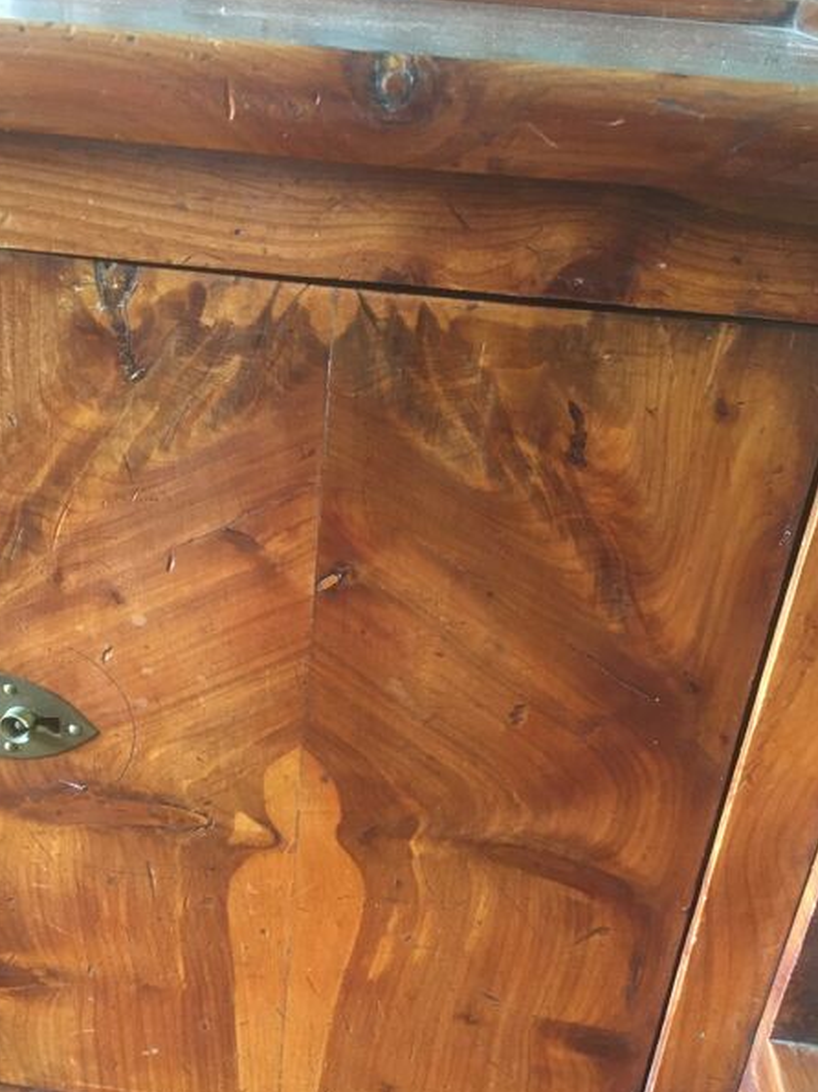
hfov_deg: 36.7
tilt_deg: -31.0
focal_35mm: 39
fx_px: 1229
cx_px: 345
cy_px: 692
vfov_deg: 47.4
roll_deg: -6.1
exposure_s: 1/17
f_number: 2.2
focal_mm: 4.15
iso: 200
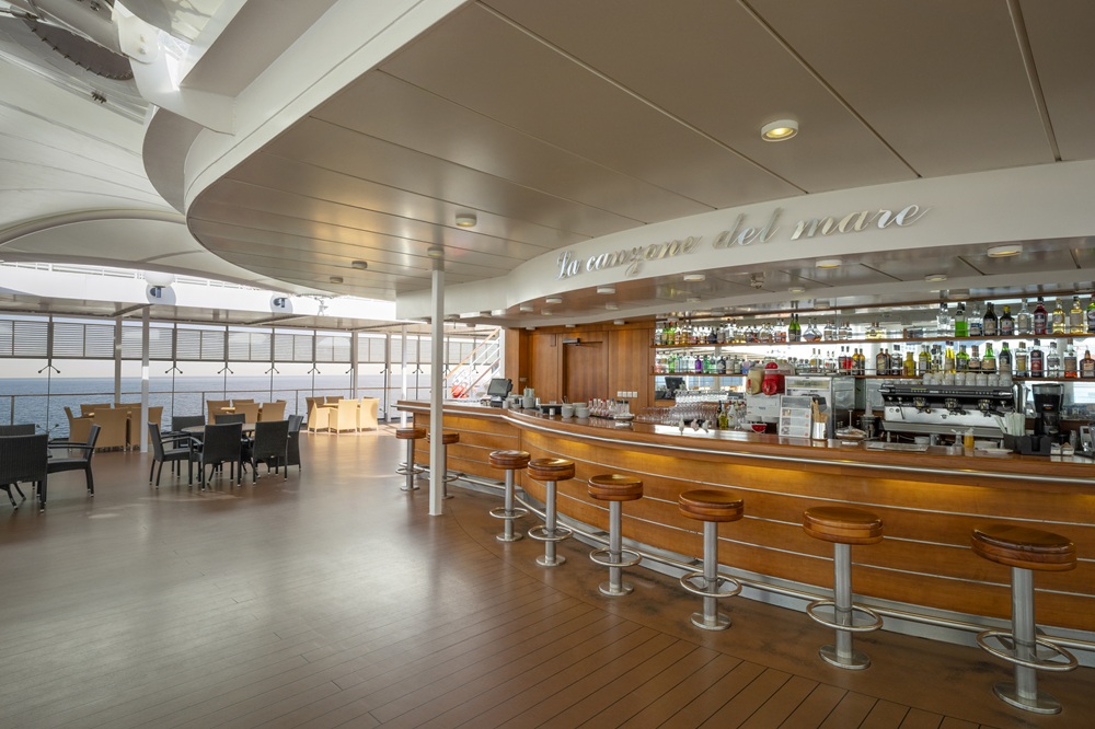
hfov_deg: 84.0
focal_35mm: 20
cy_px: 364
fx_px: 608
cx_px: 548
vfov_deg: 61.9
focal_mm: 20
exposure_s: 1/60
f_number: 11
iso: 200
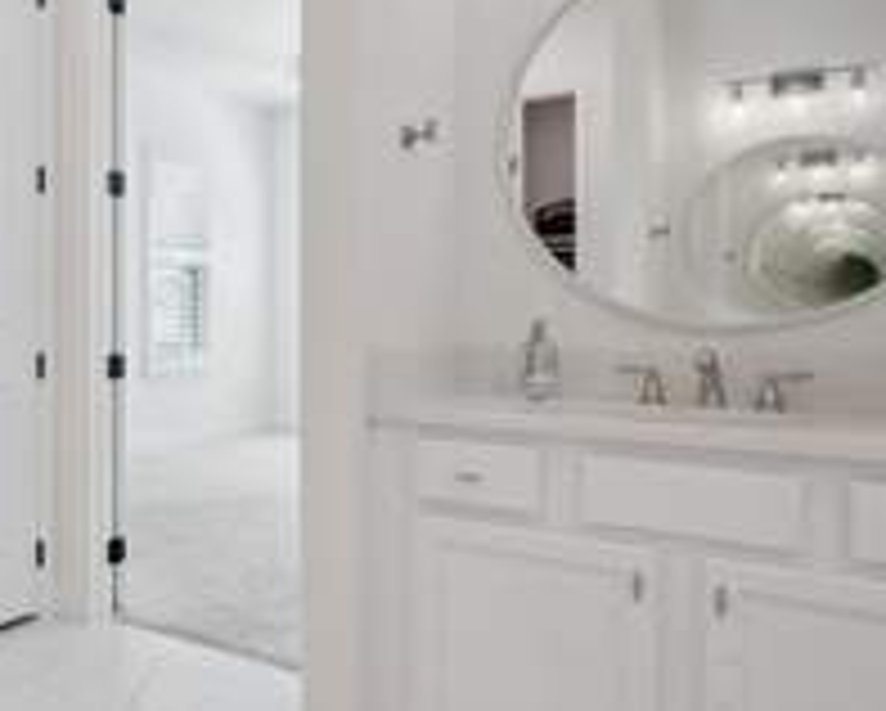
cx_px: 58
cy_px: 304
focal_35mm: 32
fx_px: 840
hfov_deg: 48.6
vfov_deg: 45.7
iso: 500
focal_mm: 14
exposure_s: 1/15
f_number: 10
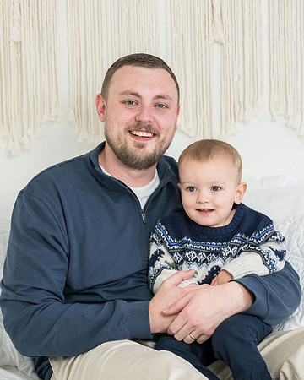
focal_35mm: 91
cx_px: 161
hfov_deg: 16.9
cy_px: 158
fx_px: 1021
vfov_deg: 21.1
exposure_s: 1/320
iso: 2500
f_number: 4
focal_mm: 55
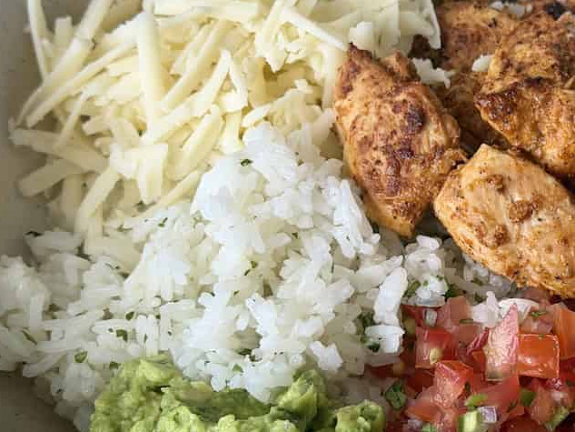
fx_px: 1512
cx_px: 466
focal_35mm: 91
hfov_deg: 21.3
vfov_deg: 16.2
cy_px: 277
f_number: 1.8
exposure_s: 1/81
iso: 100
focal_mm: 6.8
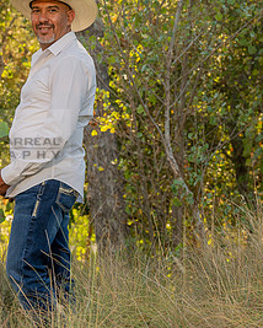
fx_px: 1915
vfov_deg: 9.8
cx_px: 28
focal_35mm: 197
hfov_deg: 7.8
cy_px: 123
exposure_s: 1/200
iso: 200
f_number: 5.6
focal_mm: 82
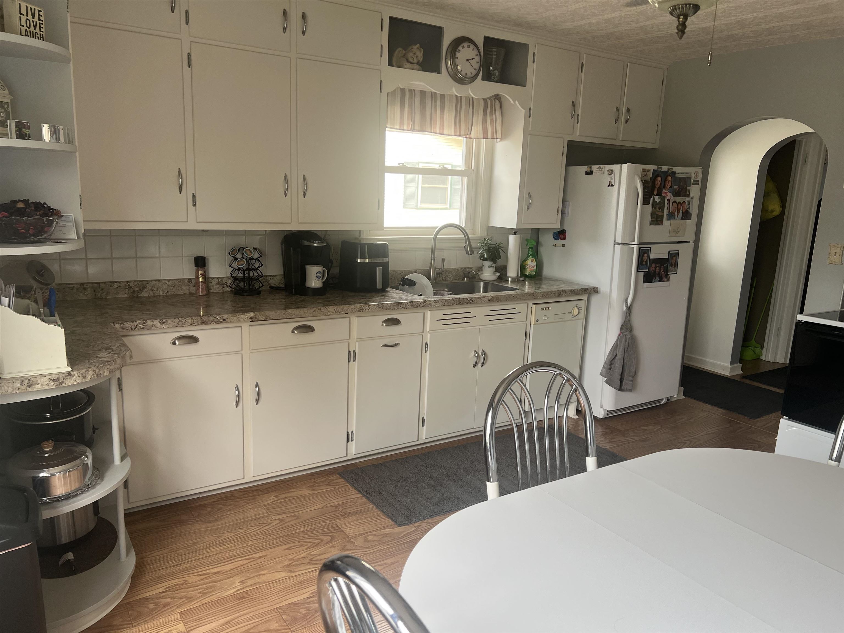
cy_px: 316
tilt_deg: -10.7
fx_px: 634
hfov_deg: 67.3
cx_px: 422
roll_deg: -2.1
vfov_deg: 53.1
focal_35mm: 26
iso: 80
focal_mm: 5.7
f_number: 1.5
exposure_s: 1/120
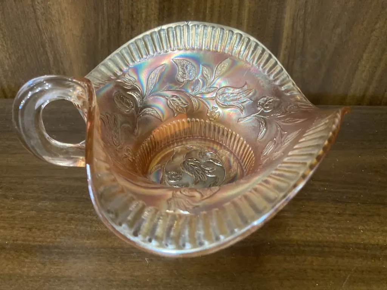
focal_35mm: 28
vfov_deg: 49.7
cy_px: 145
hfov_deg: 63.4
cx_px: 194
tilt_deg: -40.2
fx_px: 313
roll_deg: -5.9
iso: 320
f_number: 1.8
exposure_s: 1/25
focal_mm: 3.99
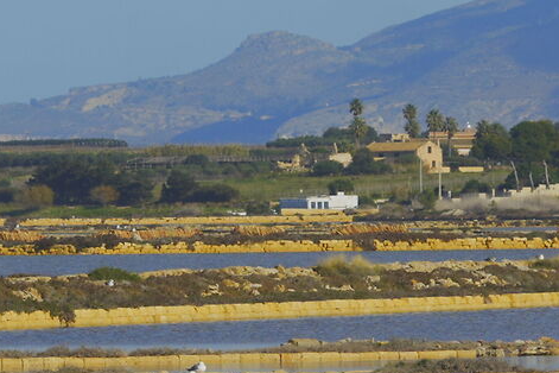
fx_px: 11878
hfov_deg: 2.7
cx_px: -44
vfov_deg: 1.8
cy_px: 162
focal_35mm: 765
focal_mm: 150
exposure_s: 1/1000
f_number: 9
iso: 125
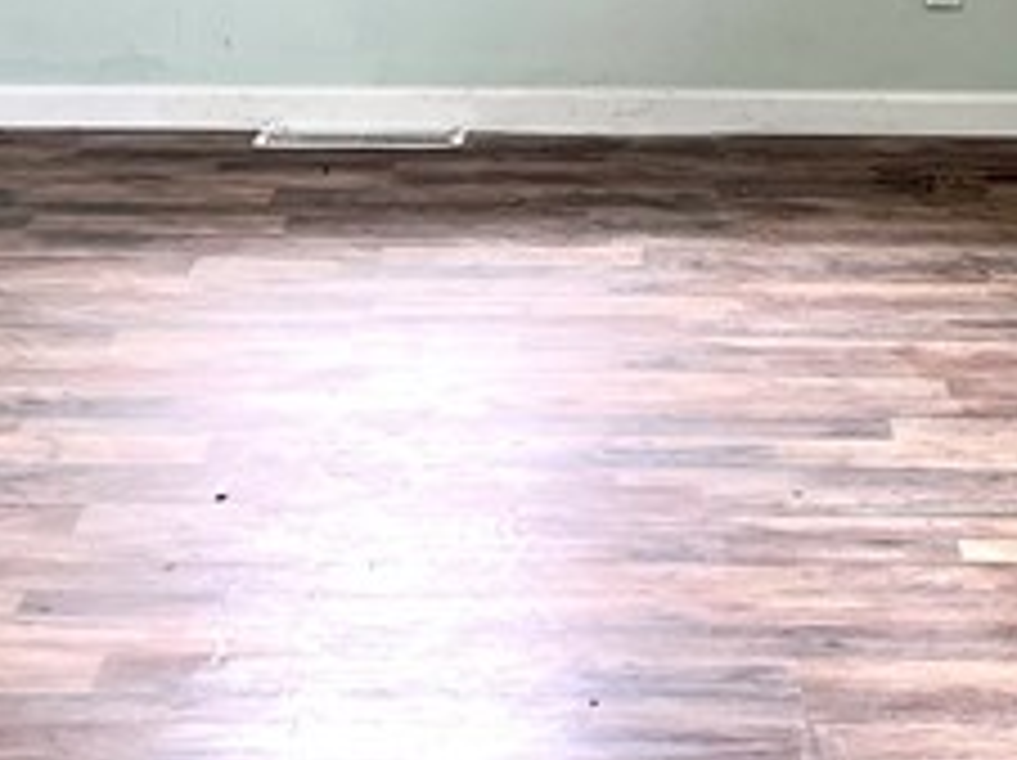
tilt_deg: -9.0
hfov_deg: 16.7
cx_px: 567
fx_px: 3463
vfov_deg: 12.2
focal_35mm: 118
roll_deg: +0.1
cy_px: -171
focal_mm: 5.1
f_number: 1.6
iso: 40
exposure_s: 1/142
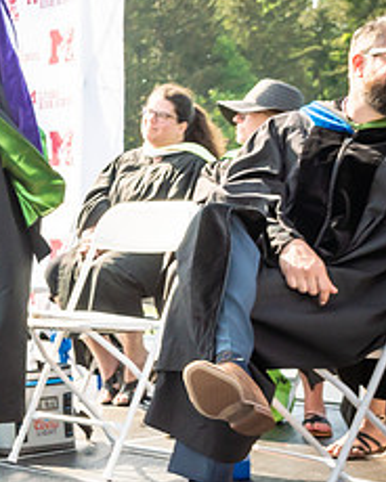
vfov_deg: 17.1
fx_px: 1599
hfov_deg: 13.1
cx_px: -179
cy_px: 170
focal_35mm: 112
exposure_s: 1/500
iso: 200
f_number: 7.1
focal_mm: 27
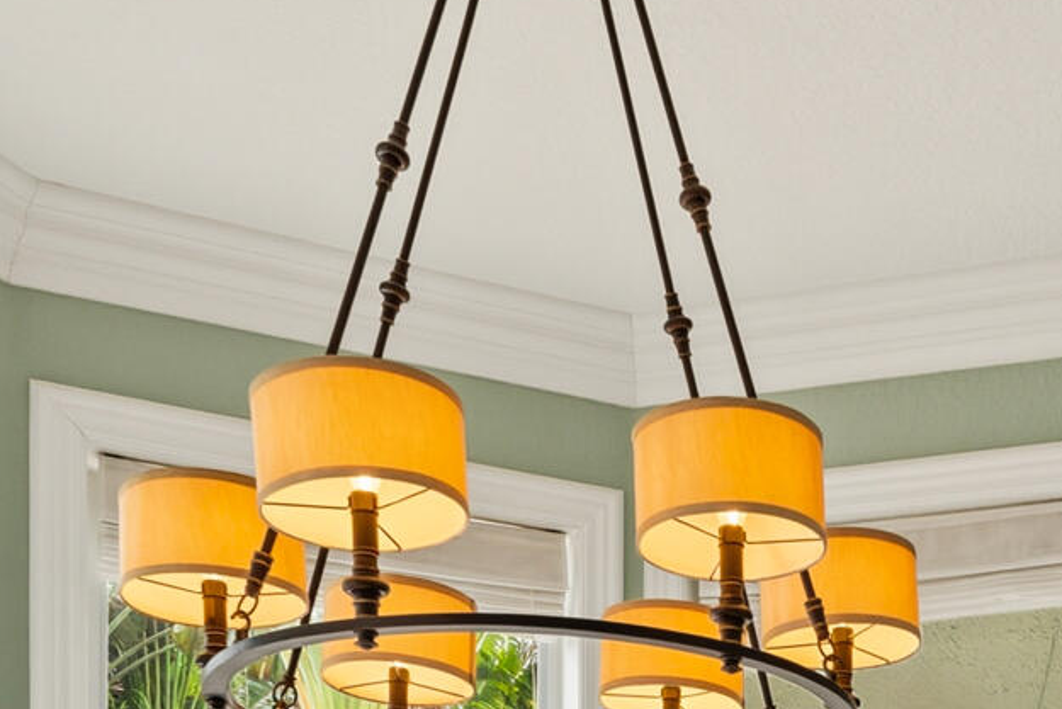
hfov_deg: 33.7
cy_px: 1147
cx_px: 955
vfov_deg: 19.9
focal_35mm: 56
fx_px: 1652
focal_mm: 14
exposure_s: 1/25
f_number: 7.1
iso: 250
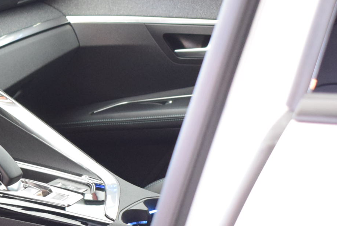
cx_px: -77
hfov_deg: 14.4
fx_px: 1283
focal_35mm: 137
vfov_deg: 9.9
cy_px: 240
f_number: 4.2
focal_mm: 28
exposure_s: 1/30
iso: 1600
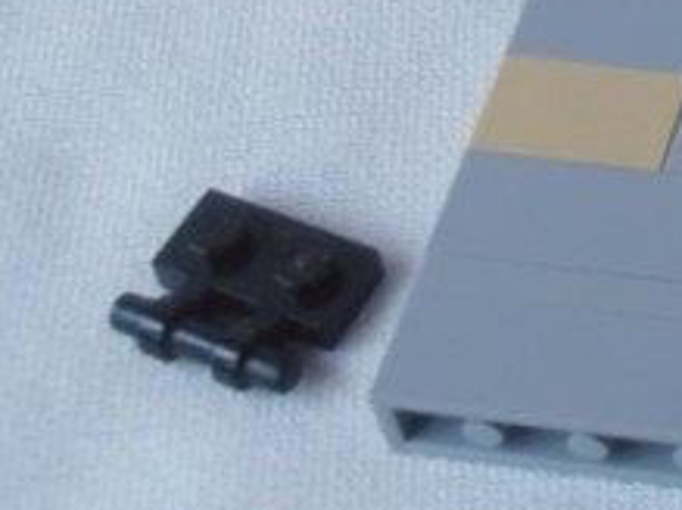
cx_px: 1252
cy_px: -285
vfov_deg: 9.4
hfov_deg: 11.9
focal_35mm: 152
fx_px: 2993
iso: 80
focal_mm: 6.61
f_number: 3.9
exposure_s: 1/80
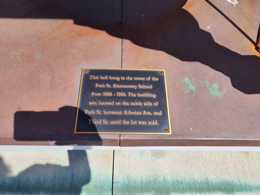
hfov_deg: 73.9
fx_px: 173
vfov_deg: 58.9
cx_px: 130
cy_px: 98
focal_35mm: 23
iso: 100
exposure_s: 1/1774
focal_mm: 5.56
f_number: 1.8
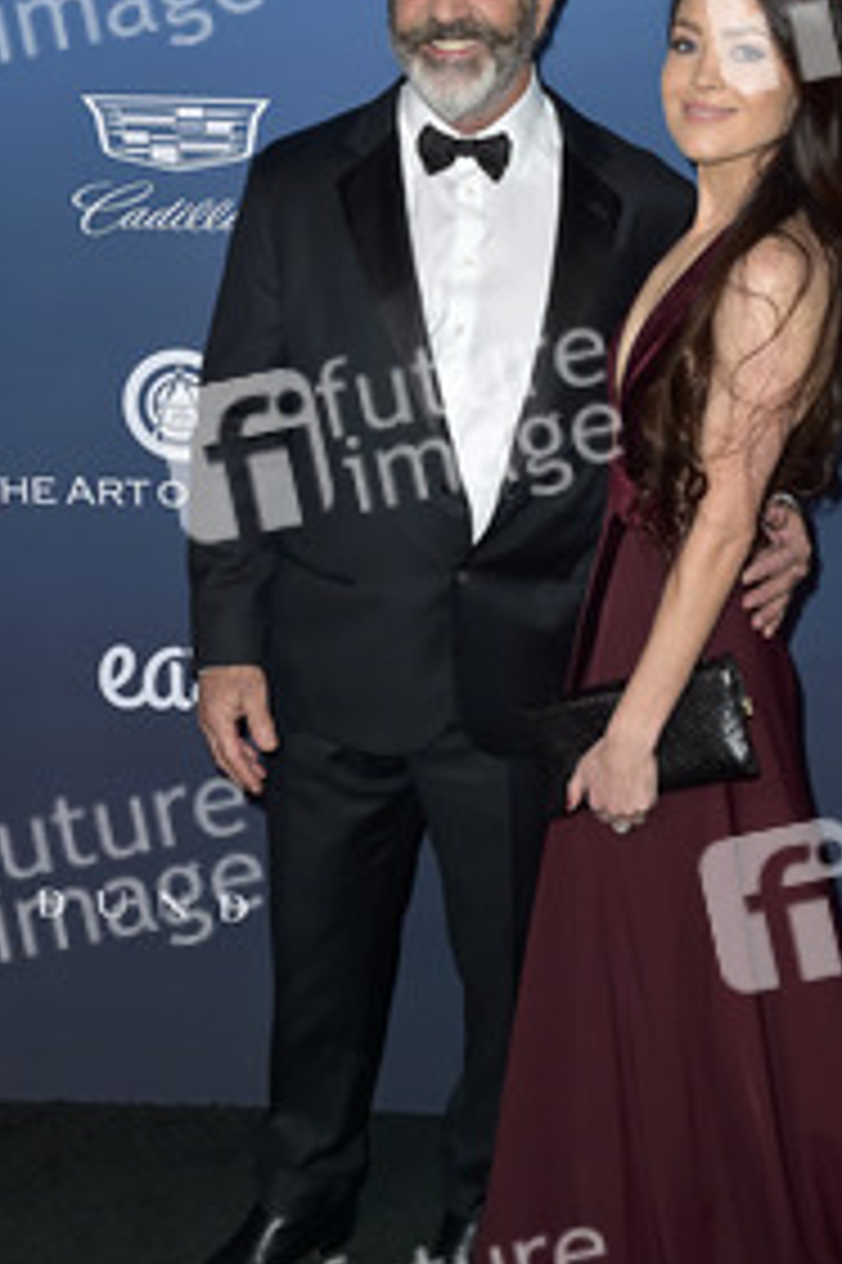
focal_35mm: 57
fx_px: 2002
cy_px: 661
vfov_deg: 35.1
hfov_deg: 23.7
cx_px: 525
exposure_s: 1/250
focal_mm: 40
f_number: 5.6
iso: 250
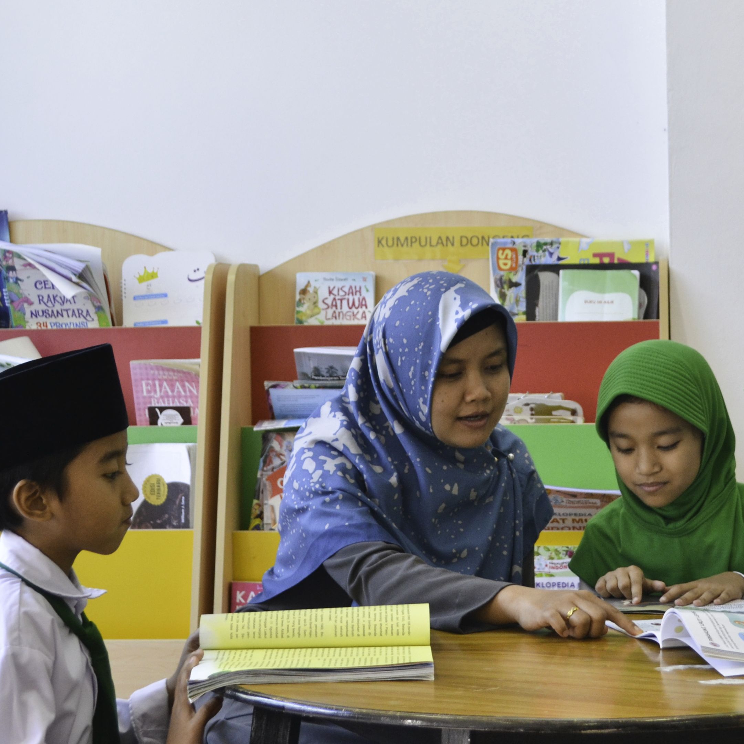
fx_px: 1771
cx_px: 523
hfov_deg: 23.6
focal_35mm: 73
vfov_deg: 23.7
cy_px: 361
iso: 400
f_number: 4.5
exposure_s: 1/80
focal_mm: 29
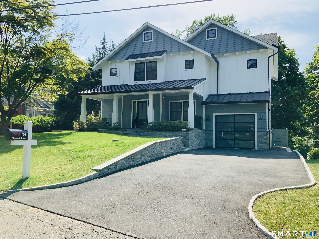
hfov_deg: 61.7
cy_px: 120
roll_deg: -1.2
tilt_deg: +4.4
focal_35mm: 29
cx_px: 160
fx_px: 267
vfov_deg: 48.2
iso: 16
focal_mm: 3
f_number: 1.8
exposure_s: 1/1342
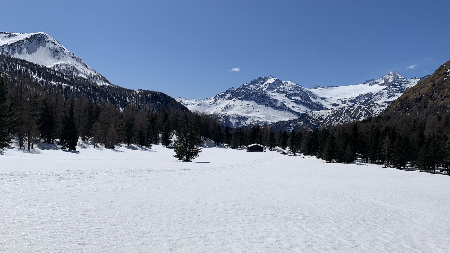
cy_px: 103
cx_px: 264
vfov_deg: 34.6
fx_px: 406
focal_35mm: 34
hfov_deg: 57.7
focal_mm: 4.25
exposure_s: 1/8696
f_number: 1.8
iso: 25
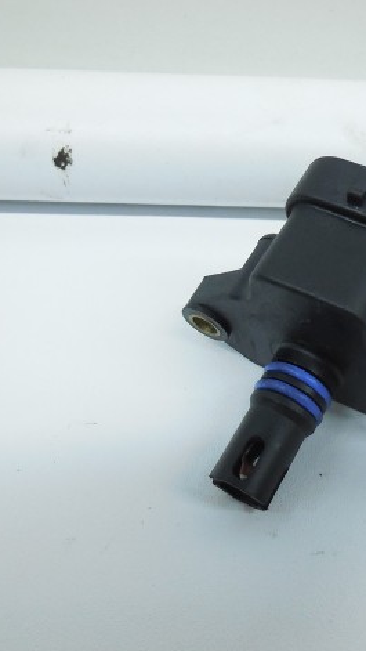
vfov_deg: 54.0
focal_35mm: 37
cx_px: 293
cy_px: 330
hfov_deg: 31.2
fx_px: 638
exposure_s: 1/250
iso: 400
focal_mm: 4.5
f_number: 3.1
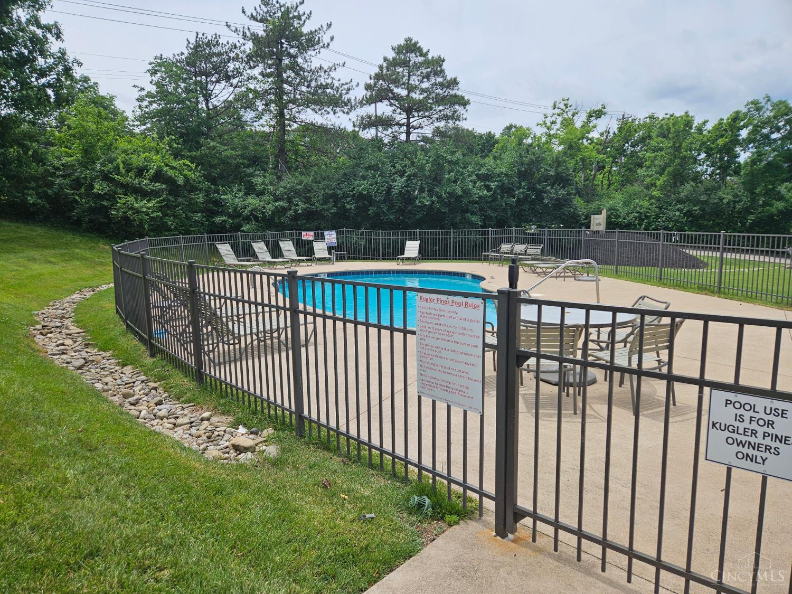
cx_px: 396
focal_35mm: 23
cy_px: 297
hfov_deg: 73.9
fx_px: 526
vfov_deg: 58.9
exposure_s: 1/2346
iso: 25
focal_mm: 5.4
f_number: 1.8
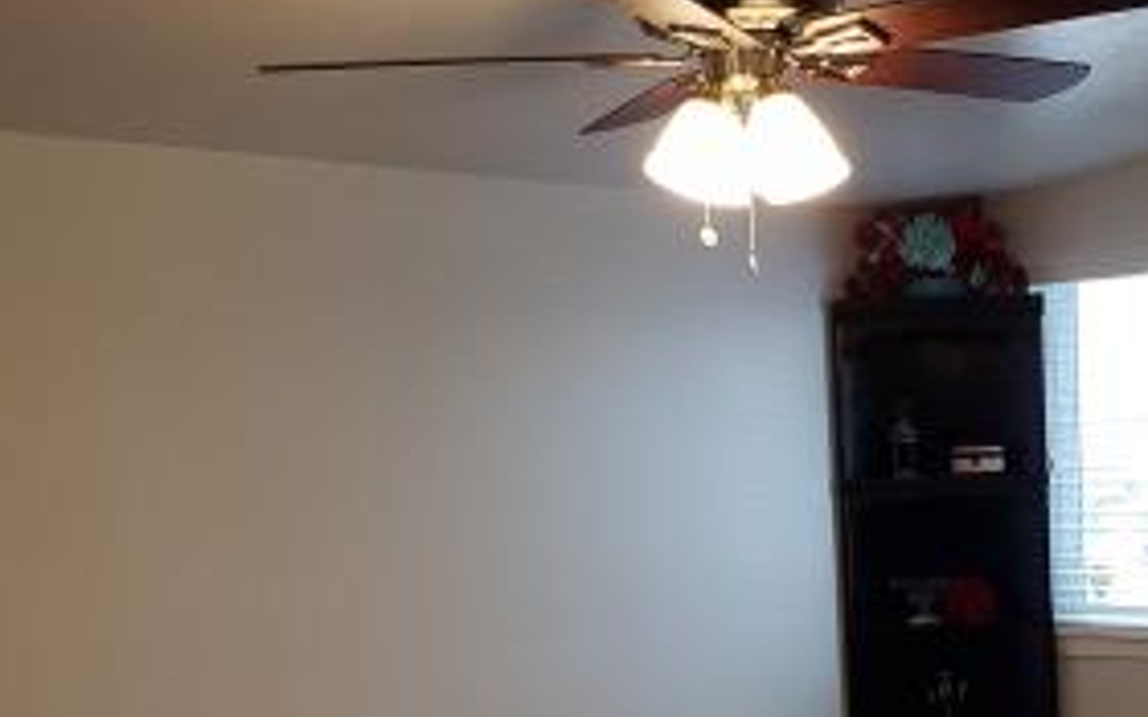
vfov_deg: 20.3
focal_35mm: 63
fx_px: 1971
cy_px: 610
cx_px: 869
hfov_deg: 31.8
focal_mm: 4.3
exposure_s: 1/60
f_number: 2.4
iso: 160
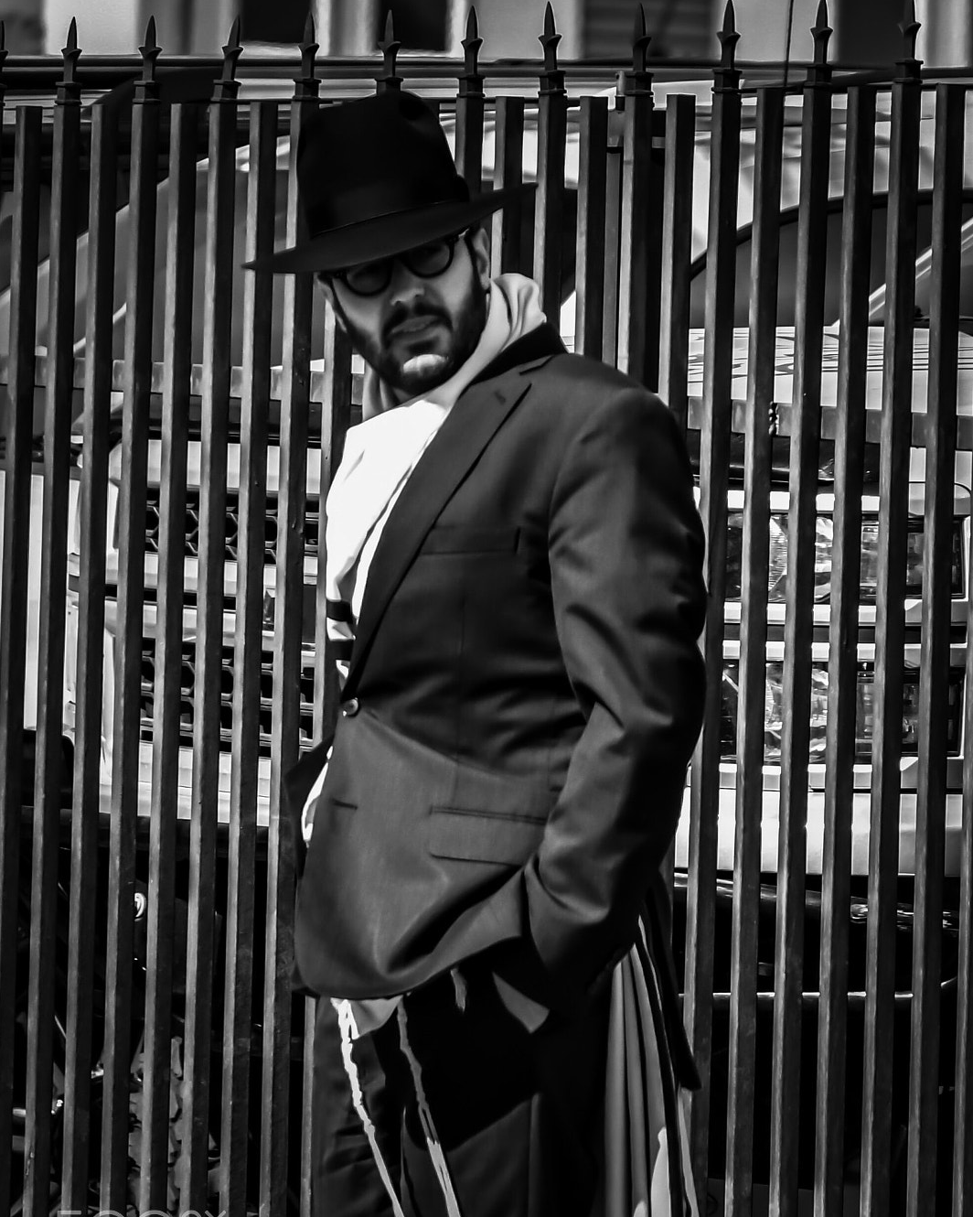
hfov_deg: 6.1
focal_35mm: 254
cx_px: 486
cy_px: 619
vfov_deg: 7.6
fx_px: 9143
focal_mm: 150
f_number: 6.3
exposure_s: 1/1600
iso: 400
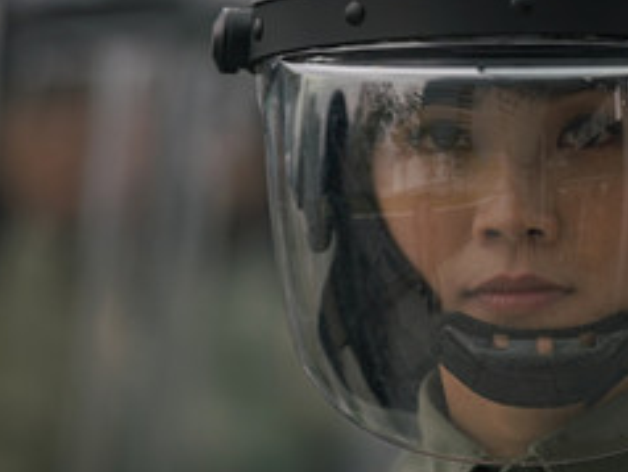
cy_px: 229
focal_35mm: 727
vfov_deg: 2.0
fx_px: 13202
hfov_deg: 2.7
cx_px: 689
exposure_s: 1/500
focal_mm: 200
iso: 100
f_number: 2.8
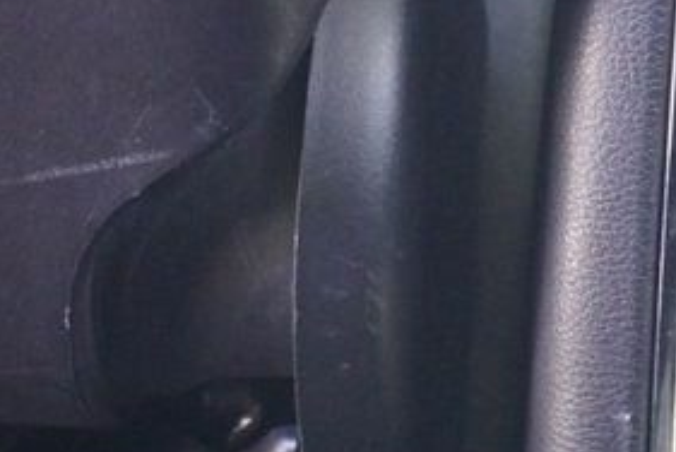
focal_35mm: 126
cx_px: 1075
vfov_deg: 10.9
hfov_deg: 14.9
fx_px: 2365
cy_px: 298
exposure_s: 1/100
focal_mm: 23
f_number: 4
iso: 6400
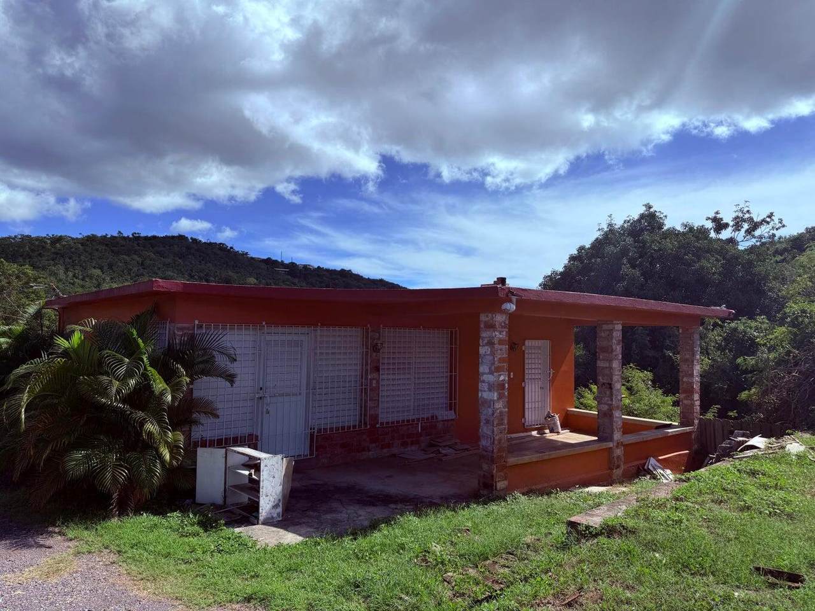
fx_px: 565
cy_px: 306
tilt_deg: +3.1
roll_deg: -2.1
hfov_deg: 71.6
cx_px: 408
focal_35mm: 24
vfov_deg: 56.8
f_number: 1.78
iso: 80
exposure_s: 1/8130
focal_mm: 6.76
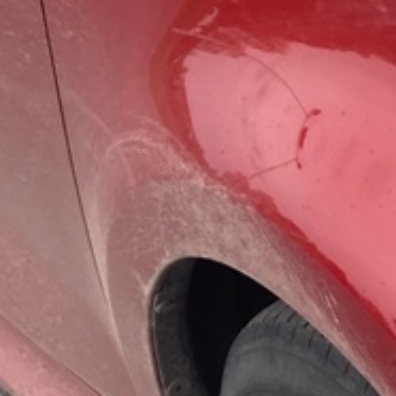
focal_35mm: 192
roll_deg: +10.0
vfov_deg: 9.1
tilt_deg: -22.7
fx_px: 2485
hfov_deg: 8.4
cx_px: 901
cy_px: 83
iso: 20
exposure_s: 1/457
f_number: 1.8
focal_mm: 3.99
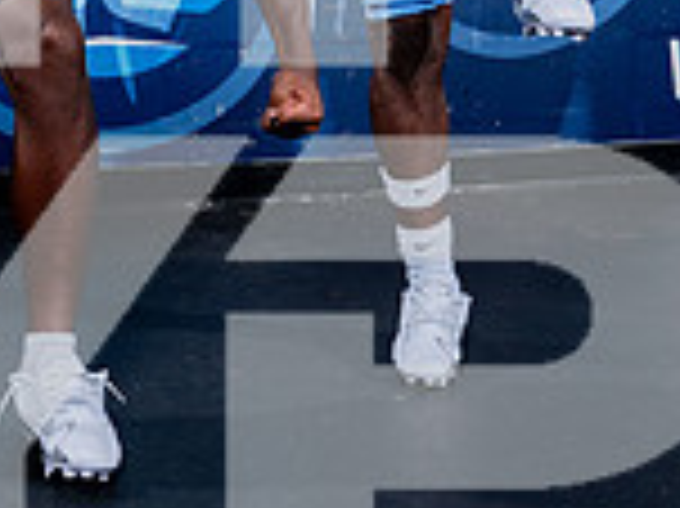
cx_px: 153
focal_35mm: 81
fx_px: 1590
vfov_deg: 17.0
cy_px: -169
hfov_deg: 23.8
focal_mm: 21
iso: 100
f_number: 5.6
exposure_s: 1/250
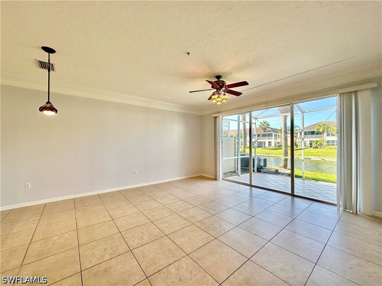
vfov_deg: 85.7
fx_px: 154
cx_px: 191
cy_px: 143
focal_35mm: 14
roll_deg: +0.3
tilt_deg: +0.9
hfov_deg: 102.1
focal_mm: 2.22
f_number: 2.2
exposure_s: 1/120
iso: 100
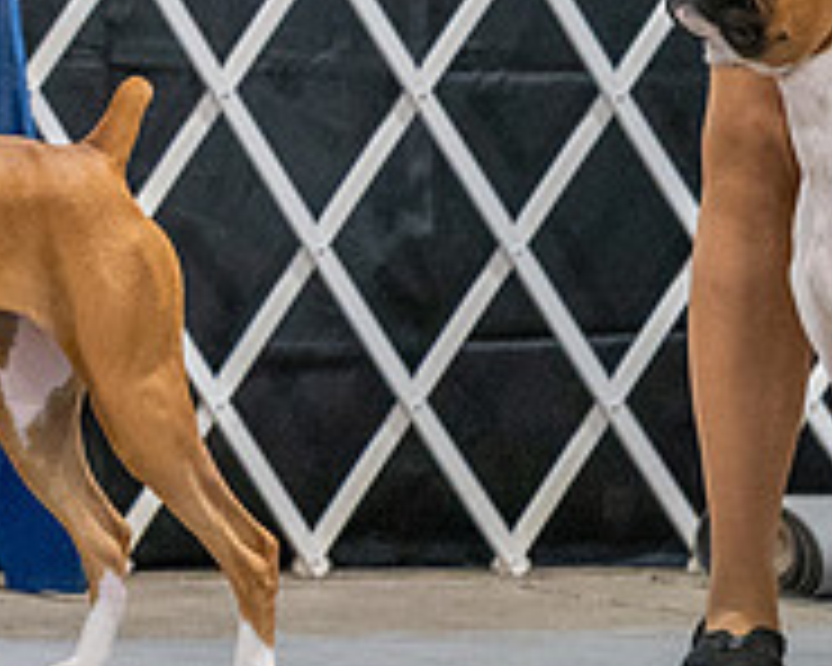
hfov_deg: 2.8
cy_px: -194
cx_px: -313
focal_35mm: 687
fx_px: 16917
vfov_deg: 2.3
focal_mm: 200
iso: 6400
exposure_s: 1/250
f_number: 3.2
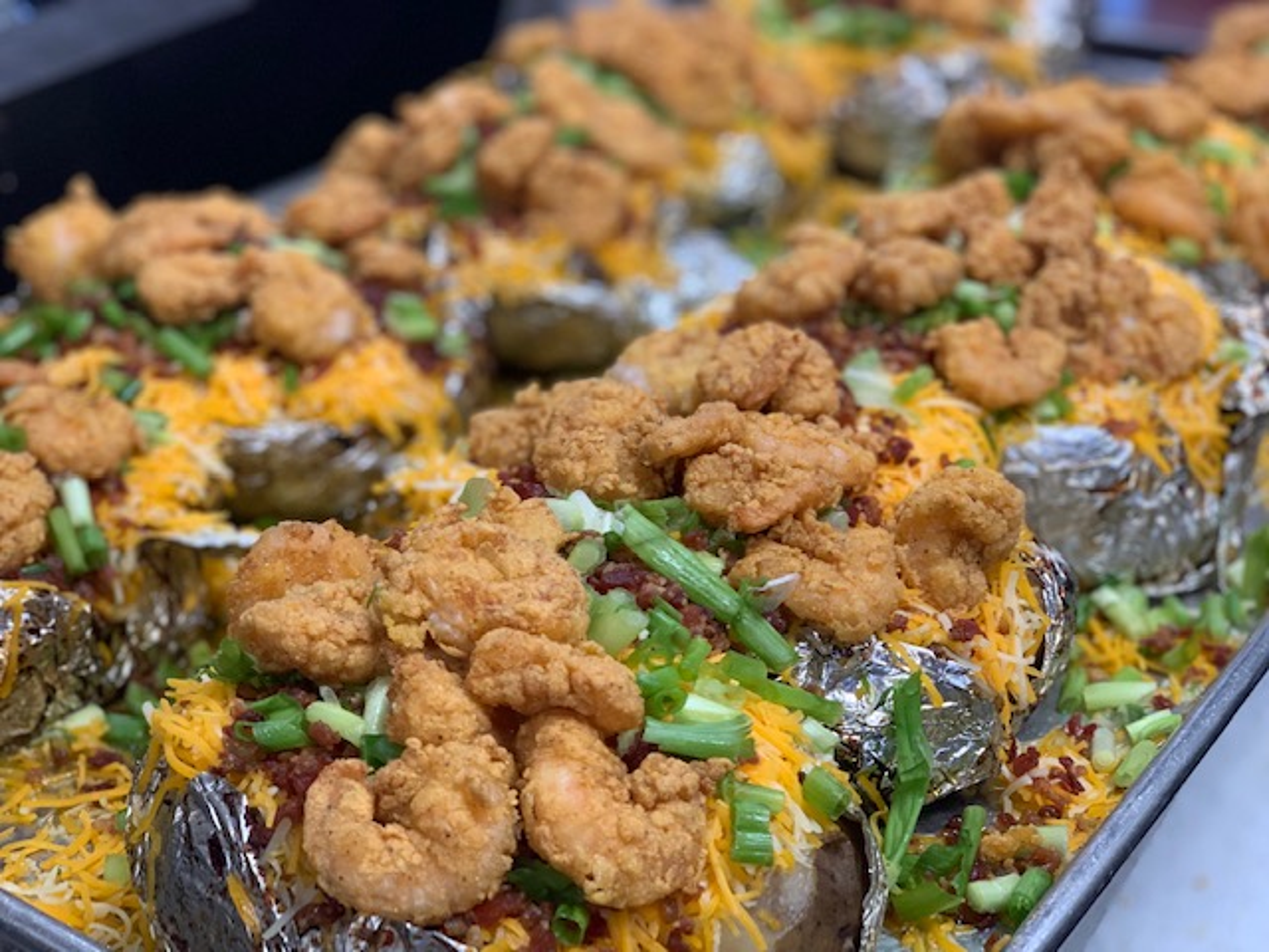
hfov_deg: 36.8
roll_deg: +0.9
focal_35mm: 52
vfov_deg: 28.0
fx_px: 1906
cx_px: 634
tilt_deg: -29.3
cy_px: 476
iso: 100
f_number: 2.4
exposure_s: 1/60
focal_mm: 6
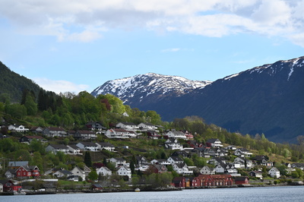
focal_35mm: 135
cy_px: 101
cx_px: 152
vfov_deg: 10.1
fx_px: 1139
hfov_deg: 15.2
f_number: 6.3
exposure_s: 1/320
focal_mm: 135
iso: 100
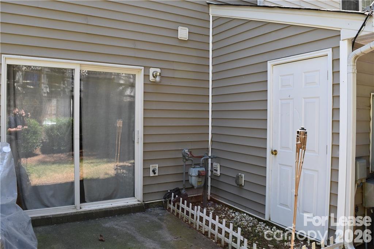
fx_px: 280
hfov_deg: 67.4
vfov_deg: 47.9
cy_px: 124
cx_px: 187
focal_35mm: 27
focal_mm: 18
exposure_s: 1/200
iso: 400
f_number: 7.1
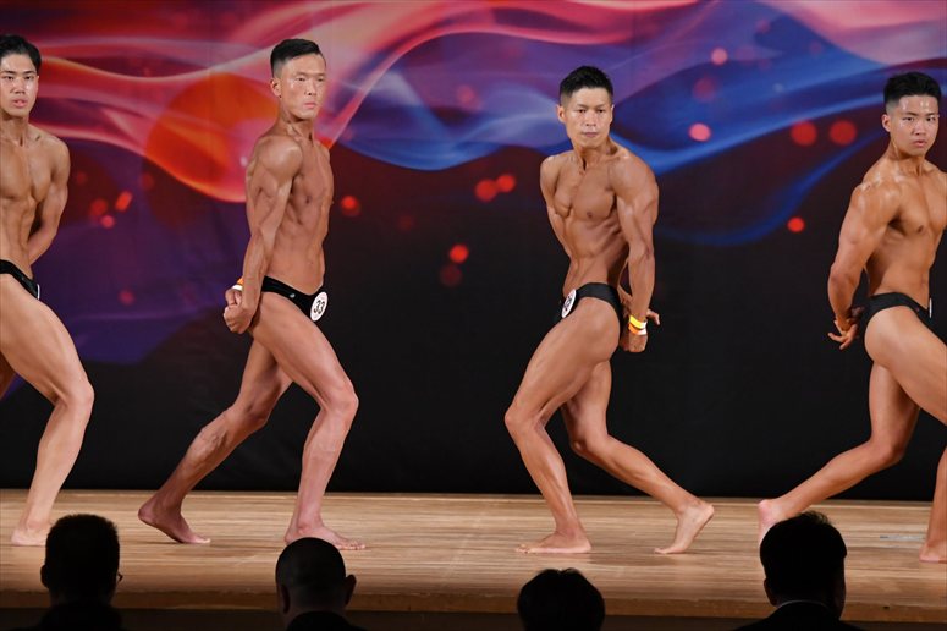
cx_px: 474
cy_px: 316
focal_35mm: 225
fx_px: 5916
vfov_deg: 6.1
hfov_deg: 9.2
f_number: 5.6
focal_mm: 150
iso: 3200
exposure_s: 1/400
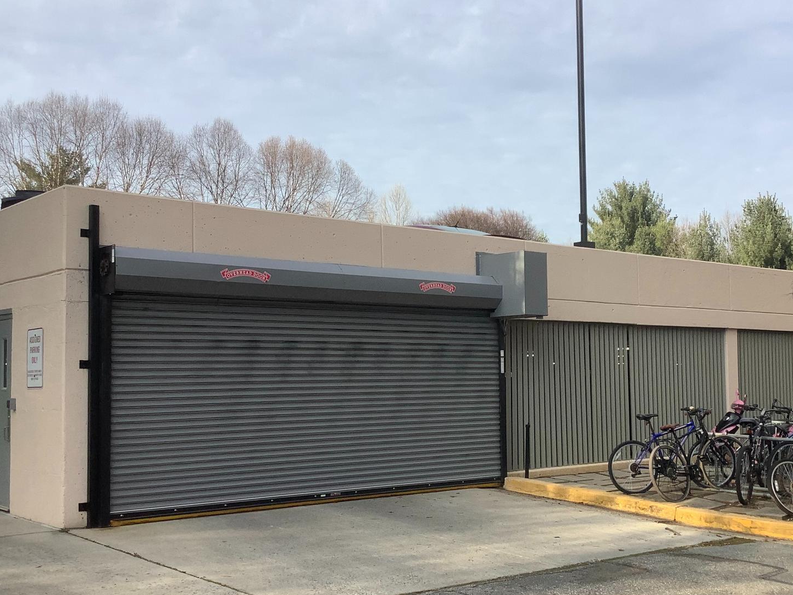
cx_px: 483
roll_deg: +0.6
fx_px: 1008
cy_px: 325
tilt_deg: +0.7
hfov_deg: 42.7
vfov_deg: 32.8
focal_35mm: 44
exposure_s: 1/799
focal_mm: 3.3
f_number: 2.4
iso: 25
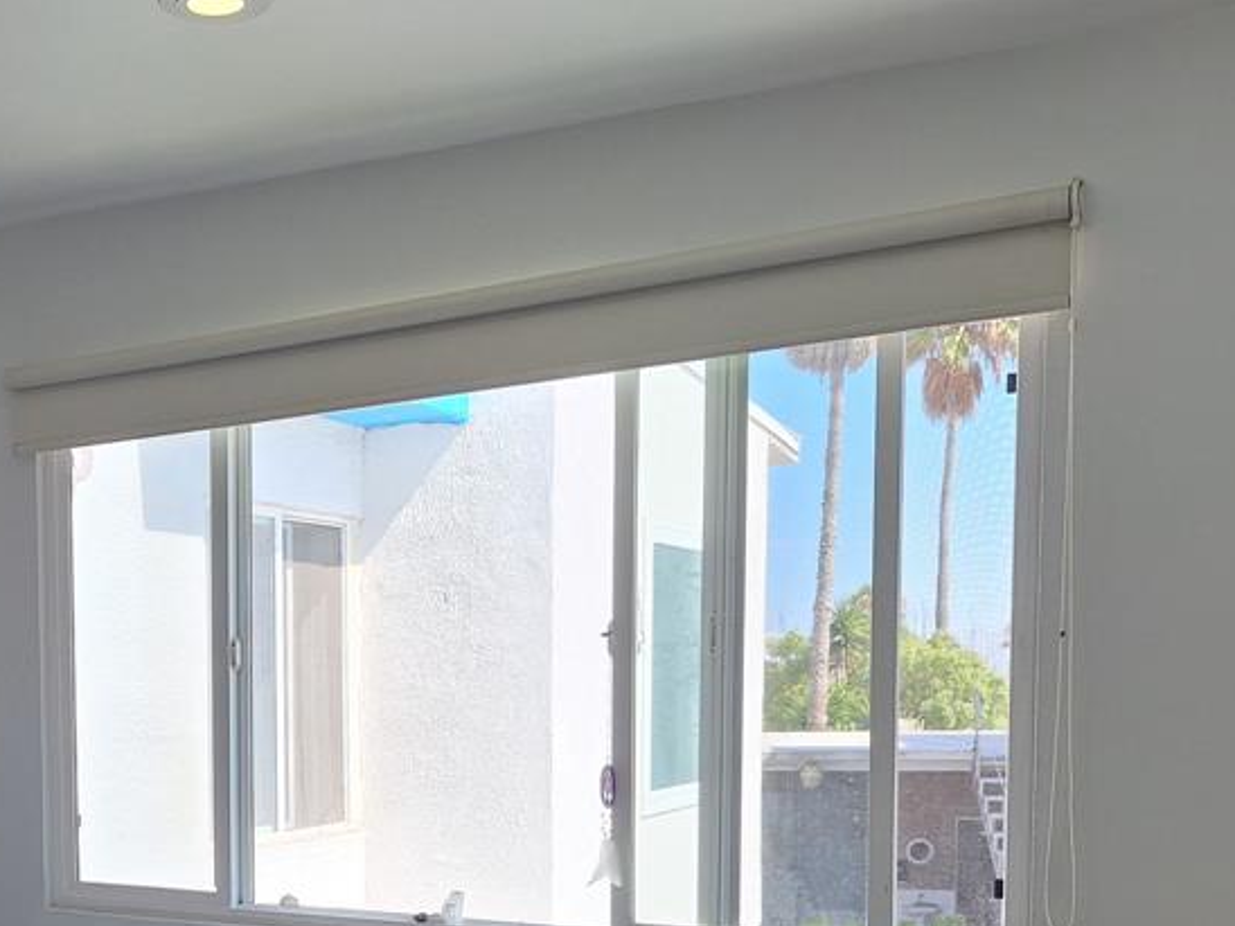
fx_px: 1534
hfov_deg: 40.4
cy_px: 791
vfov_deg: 32.3
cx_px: 113
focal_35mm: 43
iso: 40
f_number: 1.8
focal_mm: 5.54
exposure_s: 1/368
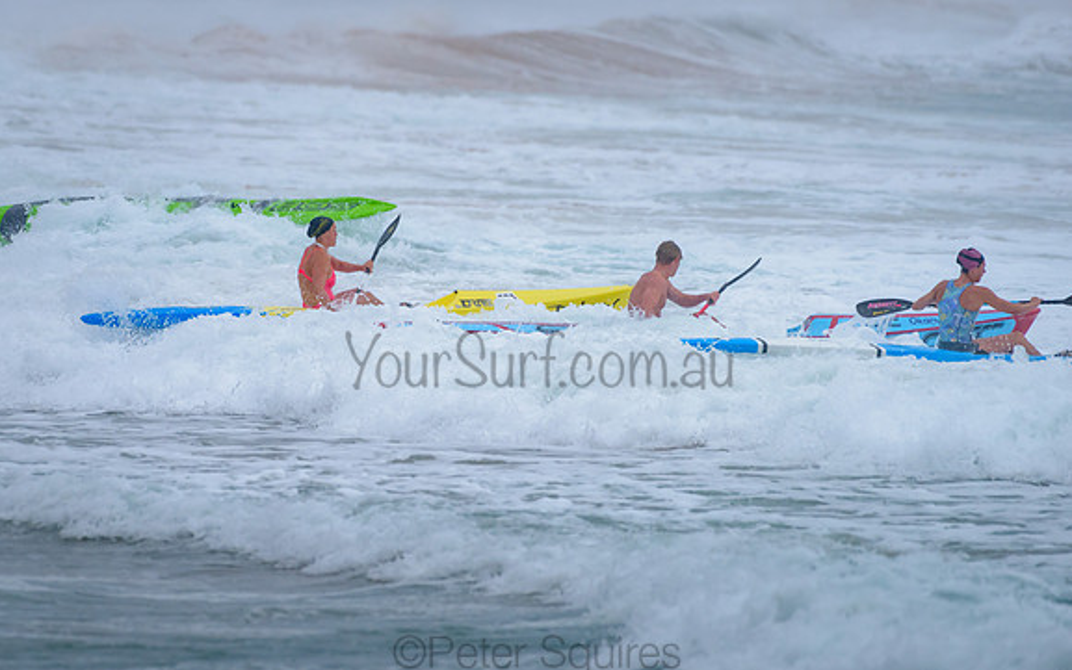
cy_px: 286
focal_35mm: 628
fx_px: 18353
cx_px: 415
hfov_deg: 3.3
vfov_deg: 2.1
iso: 800
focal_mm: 500
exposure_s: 1/1250
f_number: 5.6
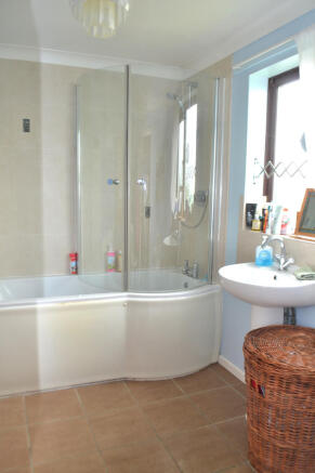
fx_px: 355
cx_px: 158
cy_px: 236
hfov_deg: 47.9
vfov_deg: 67.4
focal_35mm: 27
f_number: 4.5
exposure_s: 1/80
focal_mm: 18
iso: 400
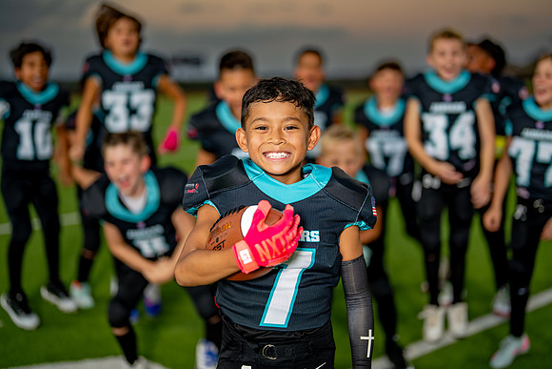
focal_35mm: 54
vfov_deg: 25.3
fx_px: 822
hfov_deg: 37.1
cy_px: 177
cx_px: 287
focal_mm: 50
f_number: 1.2
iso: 100
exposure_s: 1/400
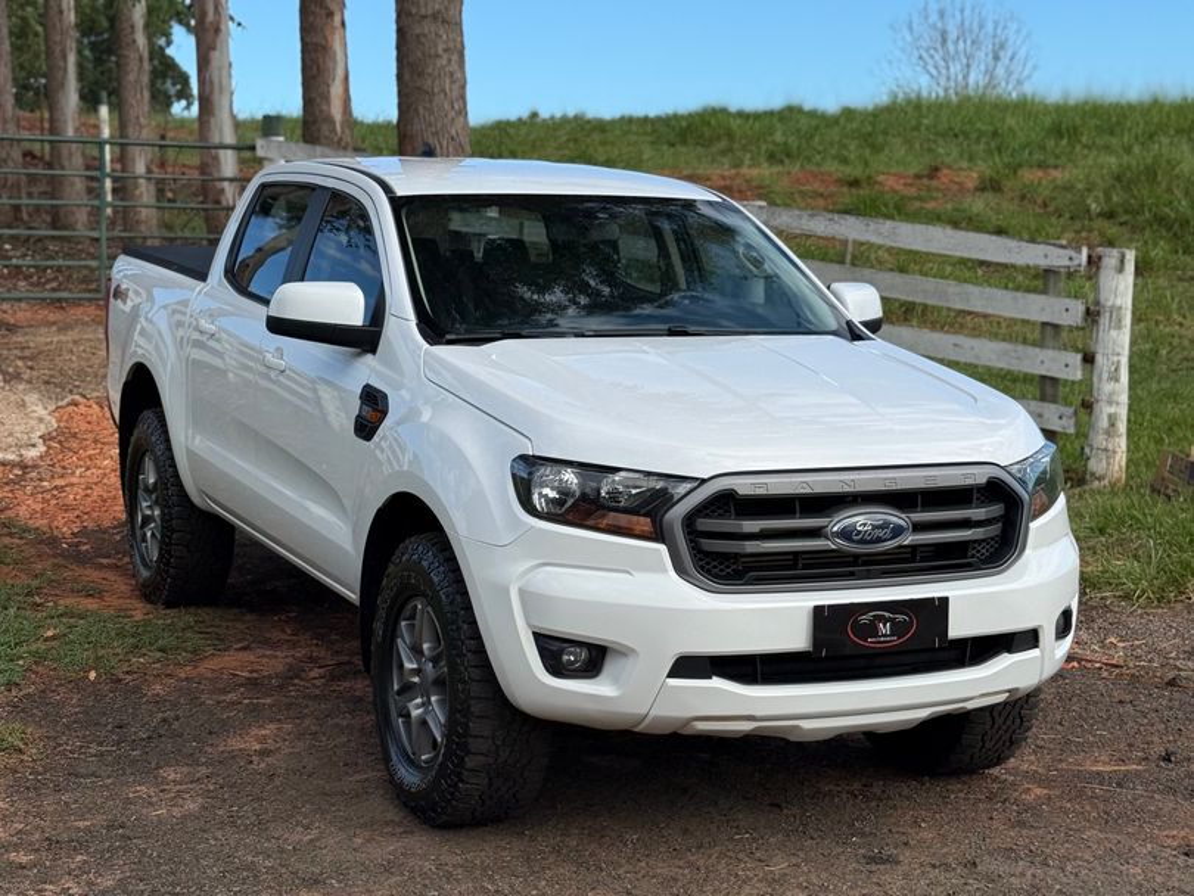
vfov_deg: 30.3
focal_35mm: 48
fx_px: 1656
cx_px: 597
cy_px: 448
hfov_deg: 39.6
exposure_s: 1/4587
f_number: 1.78
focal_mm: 6.76
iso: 64
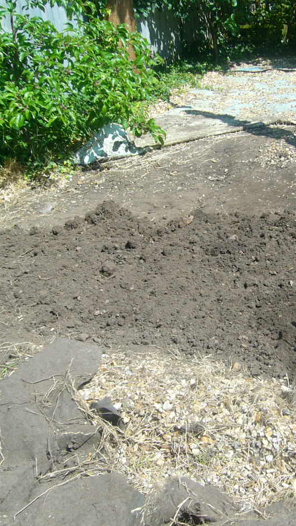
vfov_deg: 40.6
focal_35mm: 51
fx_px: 712
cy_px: 263
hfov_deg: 23.1
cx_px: 249
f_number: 5.6
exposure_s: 1/200
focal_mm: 5.8
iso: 64
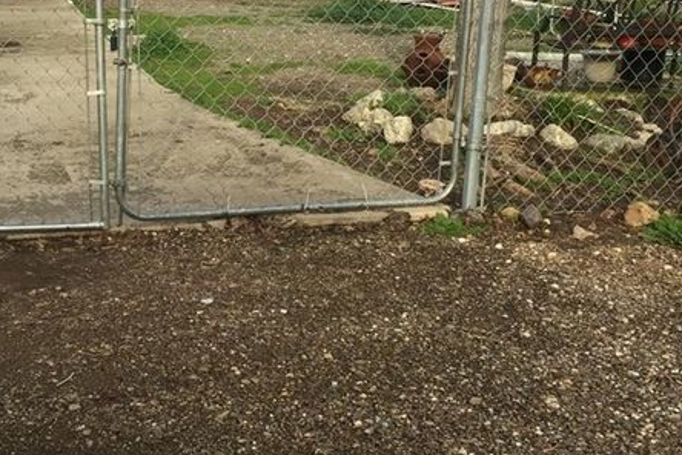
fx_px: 1099
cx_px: 267
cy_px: 156
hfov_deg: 34.4
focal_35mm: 58
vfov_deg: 23.3
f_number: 2.2
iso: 32
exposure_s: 1/628
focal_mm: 4.15
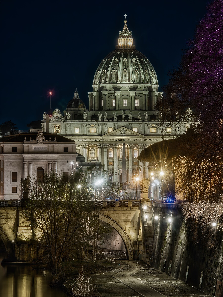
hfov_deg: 6.7
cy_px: 148
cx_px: 112
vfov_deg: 8.9
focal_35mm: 222
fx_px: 1906
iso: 200
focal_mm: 111
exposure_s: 8
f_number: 11
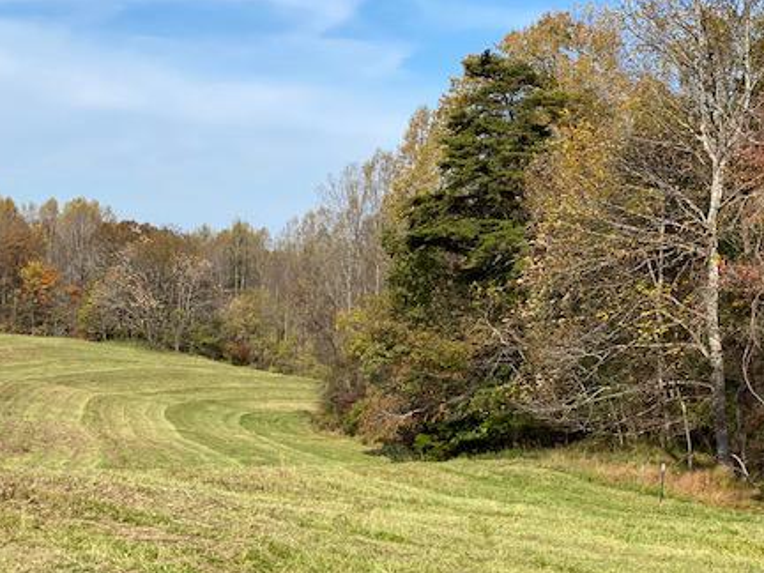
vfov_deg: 19.1
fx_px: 1699
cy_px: 336
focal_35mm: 77
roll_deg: -2.4
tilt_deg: -0.9
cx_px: 467
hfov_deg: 25.3
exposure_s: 1/1597
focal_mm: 6
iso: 20
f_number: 2
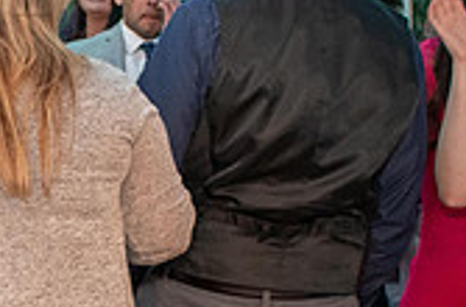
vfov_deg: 12.8
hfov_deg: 18.9
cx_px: 8
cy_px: 211
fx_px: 1367
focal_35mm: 106
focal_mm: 18
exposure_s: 1/60
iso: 1800
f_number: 3.5
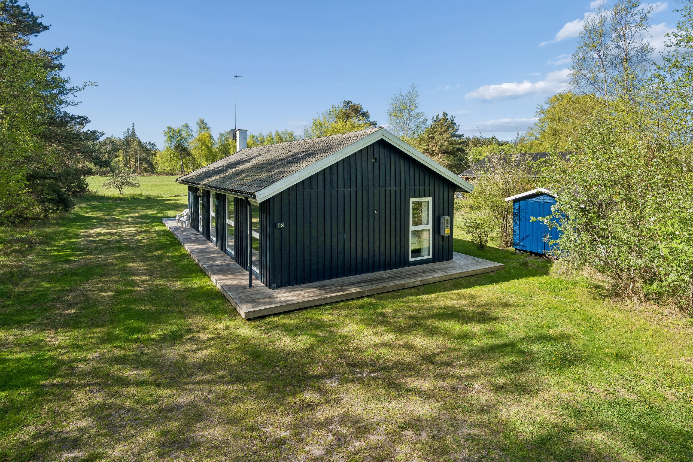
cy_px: 231
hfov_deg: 86.9
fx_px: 366
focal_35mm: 19
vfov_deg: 64.6
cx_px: 346
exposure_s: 1/500
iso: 400
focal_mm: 19
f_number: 8
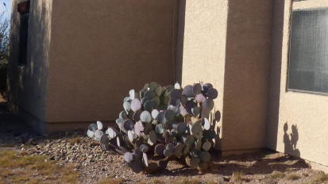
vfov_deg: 22.1
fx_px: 469
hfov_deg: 36.7
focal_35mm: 54
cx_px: 279
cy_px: 61
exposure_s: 1/2000
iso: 100
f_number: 2.8
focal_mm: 3.58
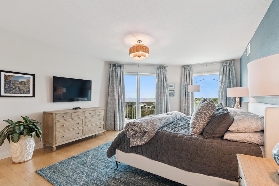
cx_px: 139
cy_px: 97
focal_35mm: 16
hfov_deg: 96.7
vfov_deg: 73.7
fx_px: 124
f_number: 7.1
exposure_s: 1/20
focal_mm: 10
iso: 100
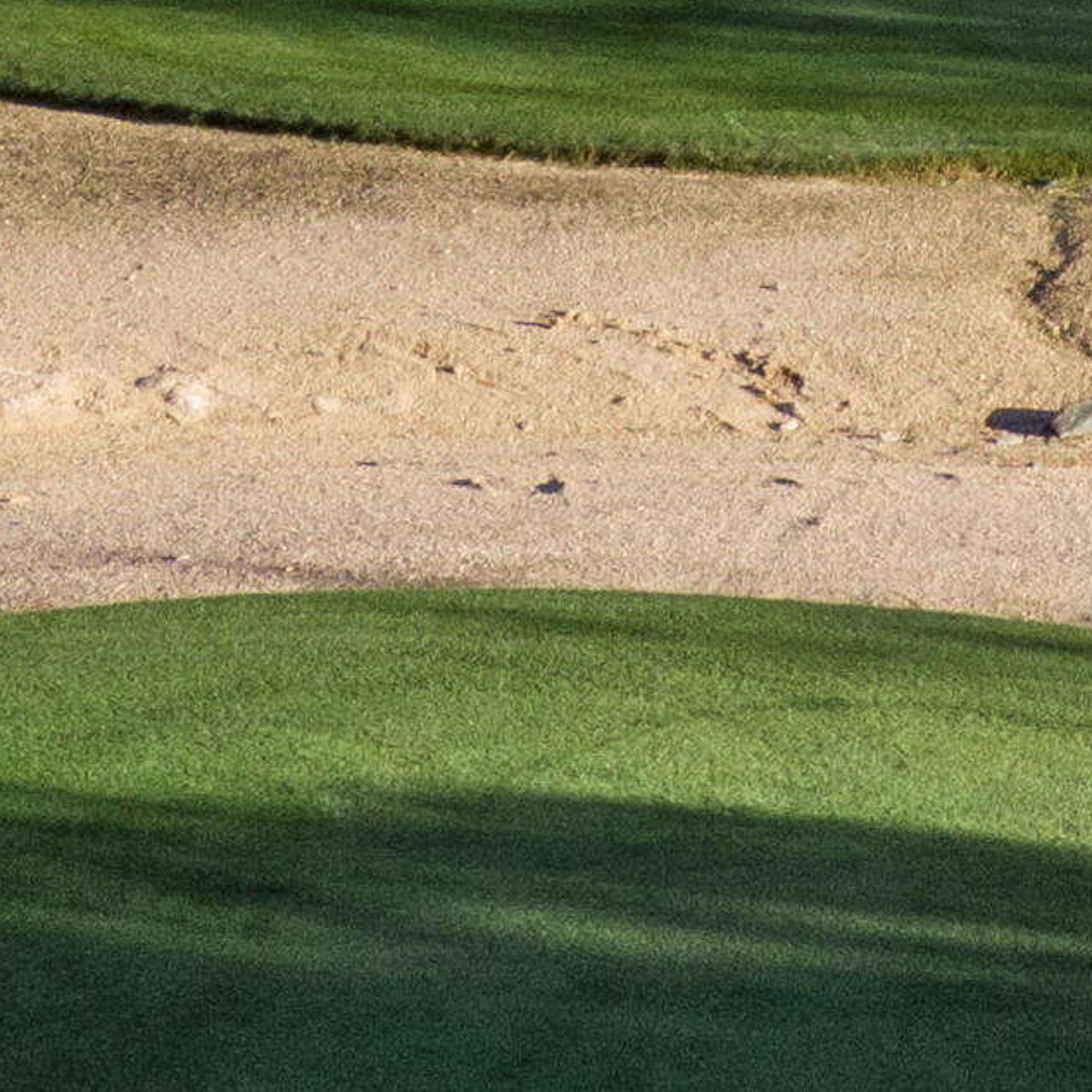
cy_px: -459
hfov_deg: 8.7
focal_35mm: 201
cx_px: 1095
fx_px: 7174
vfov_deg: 8.5
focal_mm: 8.6
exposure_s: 1/50
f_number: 3.8
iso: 100
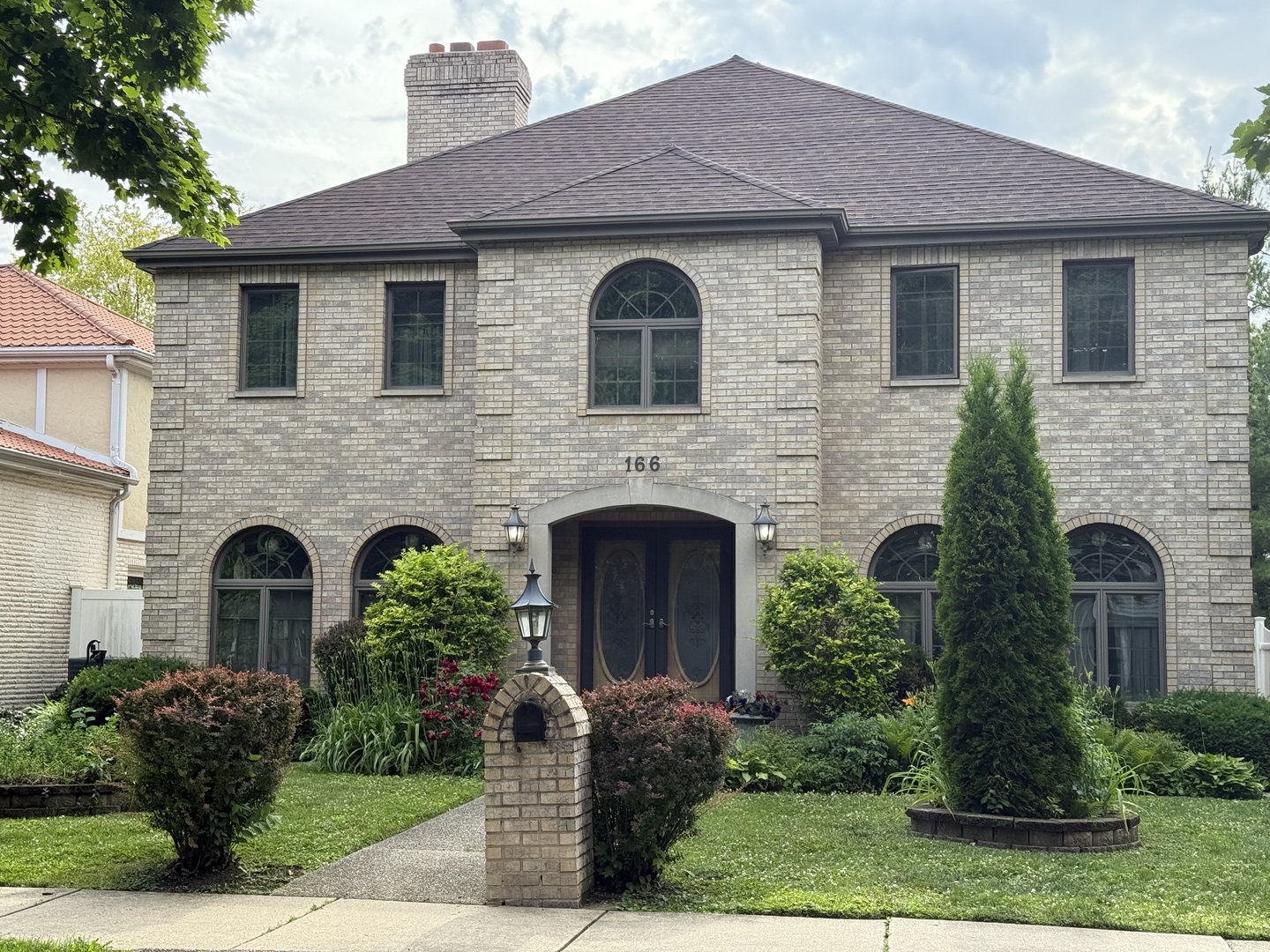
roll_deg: -0.9
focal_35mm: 48
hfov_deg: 39.7
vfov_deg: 30.3
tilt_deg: +5.7
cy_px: 476
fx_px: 1761
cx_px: 635
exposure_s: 1/1116
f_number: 1.78
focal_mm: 6.76
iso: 80
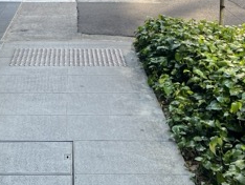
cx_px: 72
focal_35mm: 71
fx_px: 503
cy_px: -58
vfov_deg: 19.1
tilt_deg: -3.7
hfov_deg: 27.1
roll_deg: -0.4
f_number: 1.6
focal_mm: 5.1
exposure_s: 1/200
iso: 40
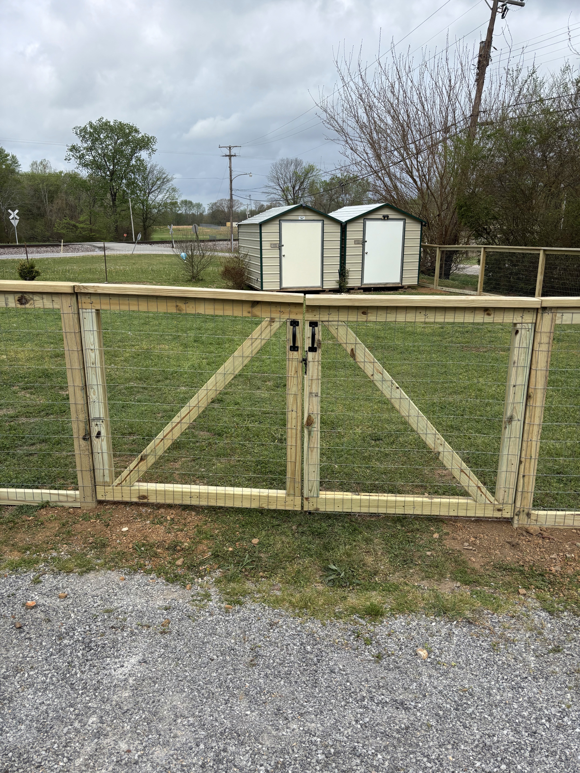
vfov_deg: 67.3
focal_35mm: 26
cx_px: 290
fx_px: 581
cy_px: 386
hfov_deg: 53.1
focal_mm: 5.96
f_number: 1.6
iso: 50
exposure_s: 1/2451
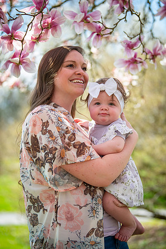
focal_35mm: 82
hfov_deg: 16.6
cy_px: 124
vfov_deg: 24.8
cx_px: 83
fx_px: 568
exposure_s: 1/1600
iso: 320
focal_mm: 82
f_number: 2.8
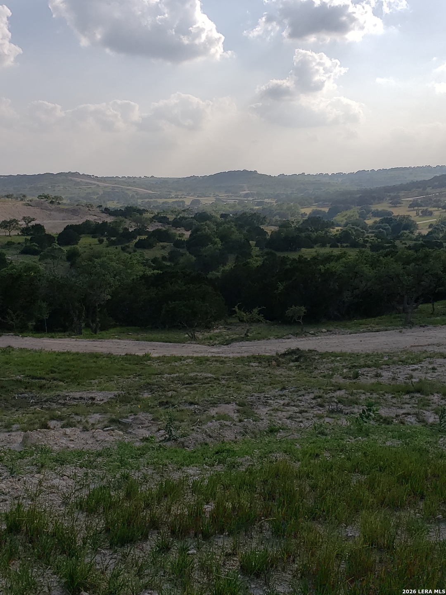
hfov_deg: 53.1
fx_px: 447
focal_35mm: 26
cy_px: 298
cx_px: 223
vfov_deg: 67.3
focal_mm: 4.3
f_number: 2.4
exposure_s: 1/3737
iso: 50
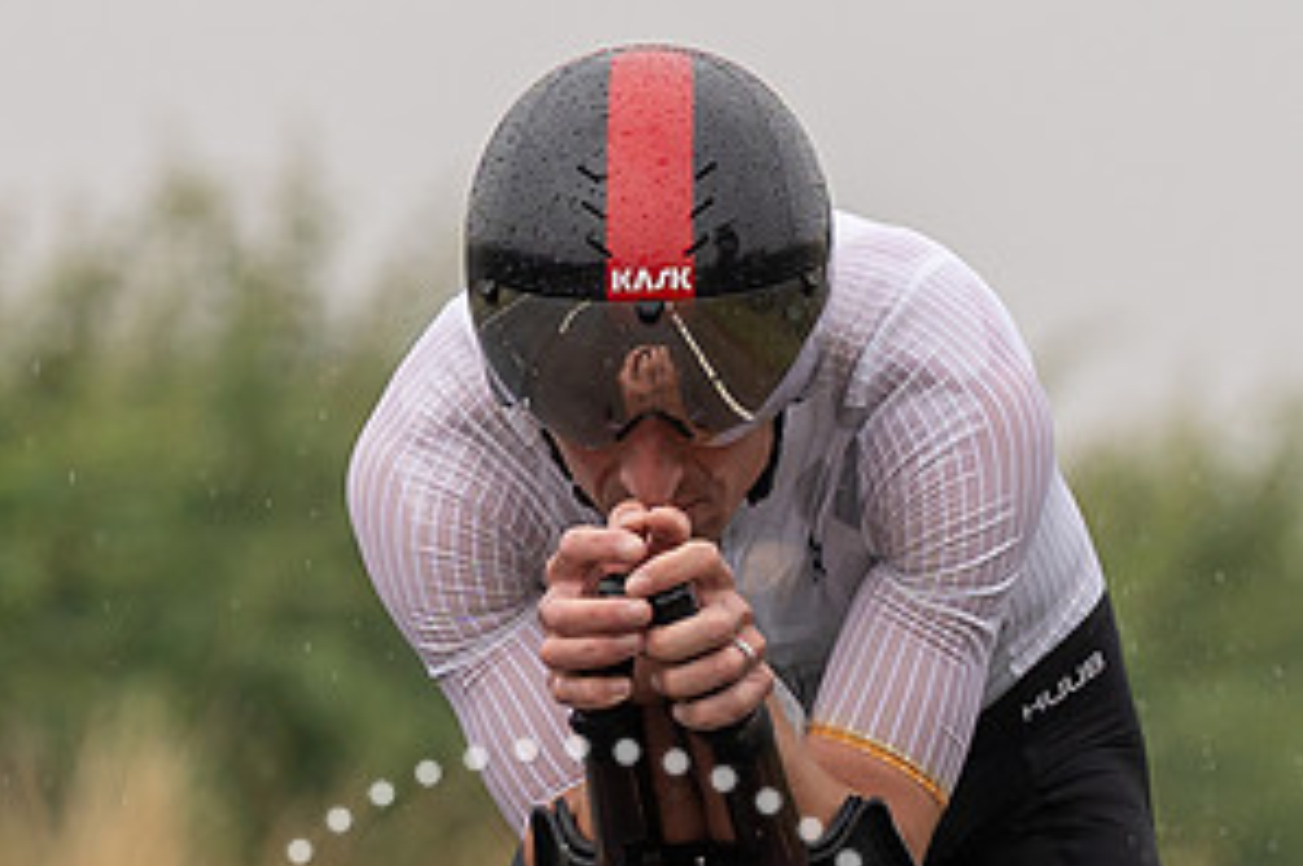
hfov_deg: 2.1
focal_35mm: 987
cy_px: 1152
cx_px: 833
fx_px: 35684
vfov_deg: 1.4
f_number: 4
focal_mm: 170
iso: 160
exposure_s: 1/1000
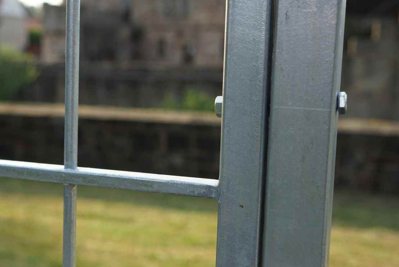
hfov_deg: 36.7
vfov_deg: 25.1
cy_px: 151
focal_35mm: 54
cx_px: 163
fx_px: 599
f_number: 5.6
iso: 100
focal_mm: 40
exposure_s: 1/100
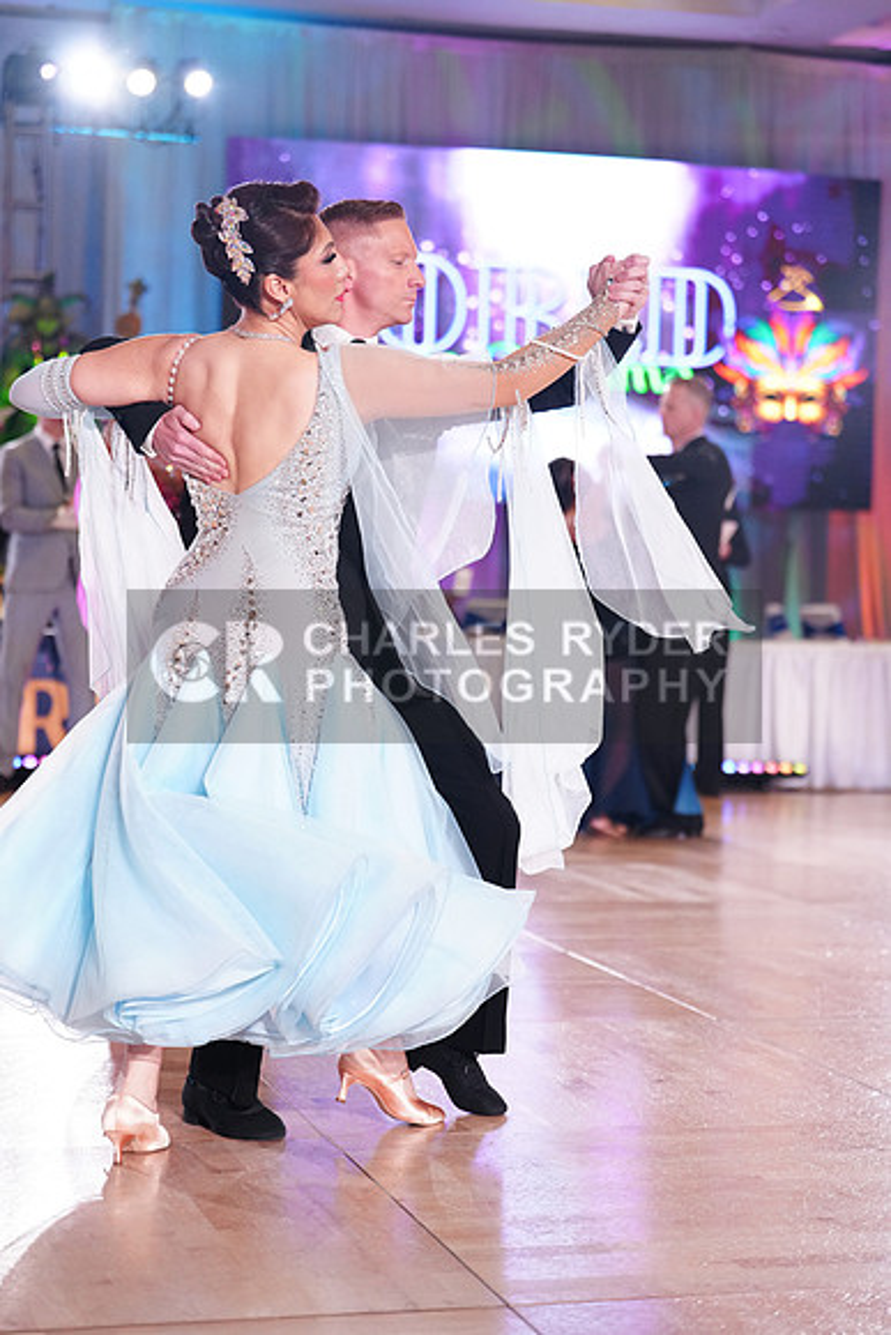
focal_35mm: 70
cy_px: 668
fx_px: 2597
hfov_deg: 19.5
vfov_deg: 28.8
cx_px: 446
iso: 2500
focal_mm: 70
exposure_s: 1/640
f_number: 2.8
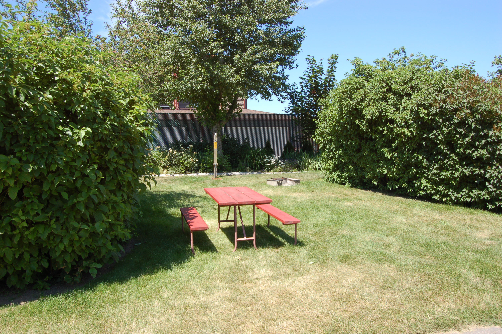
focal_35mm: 30
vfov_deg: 43.5
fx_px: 418
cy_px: 167
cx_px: 251
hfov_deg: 62.0
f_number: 7.1
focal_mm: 20
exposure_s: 1/200
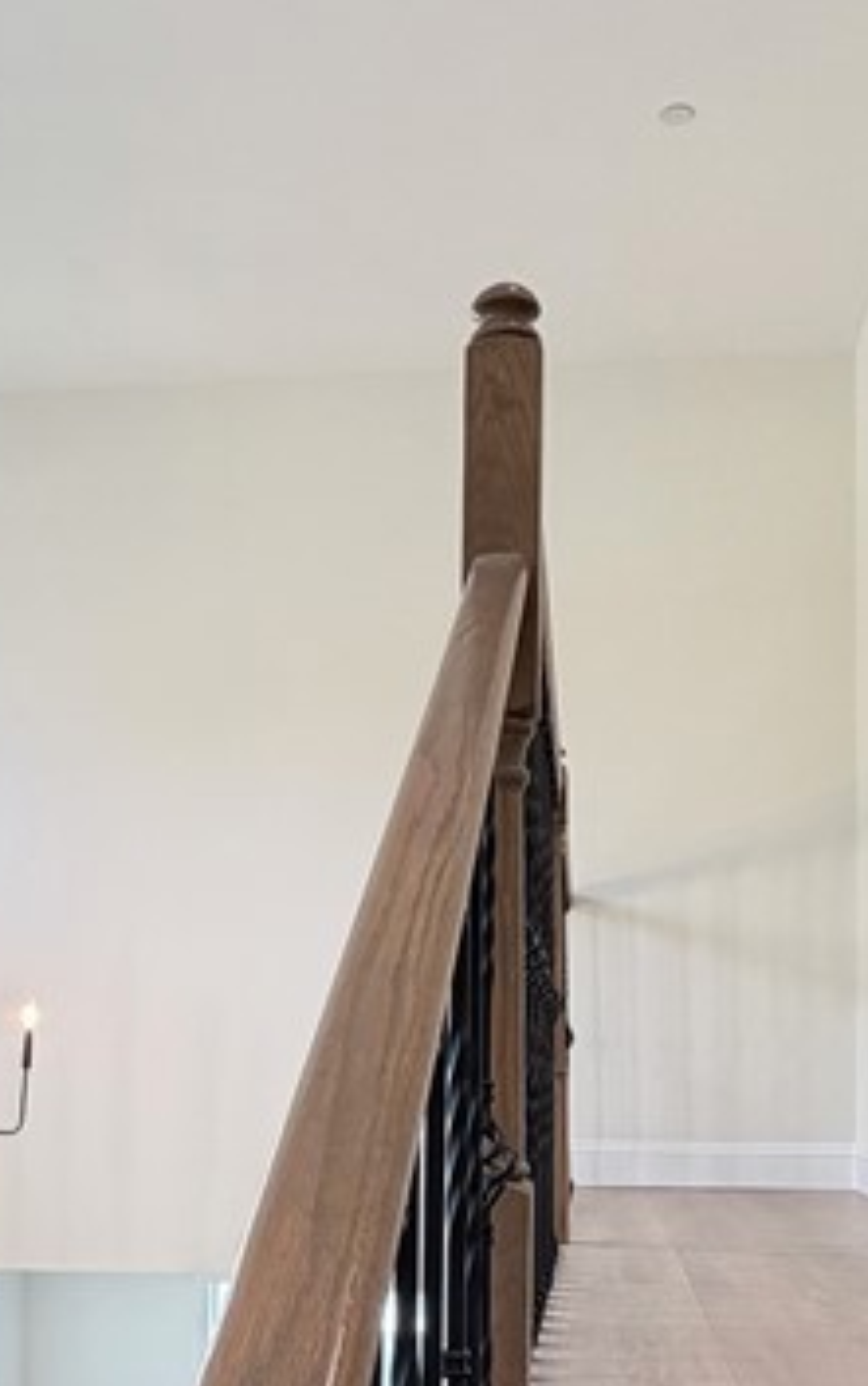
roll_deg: -0.2
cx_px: 381
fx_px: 1626
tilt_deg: +1.4
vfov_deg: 44.6
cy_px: 1048
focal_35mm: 43
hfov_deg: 29.9
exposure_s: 1/60
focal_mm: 2.22
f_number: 2.2
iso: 160
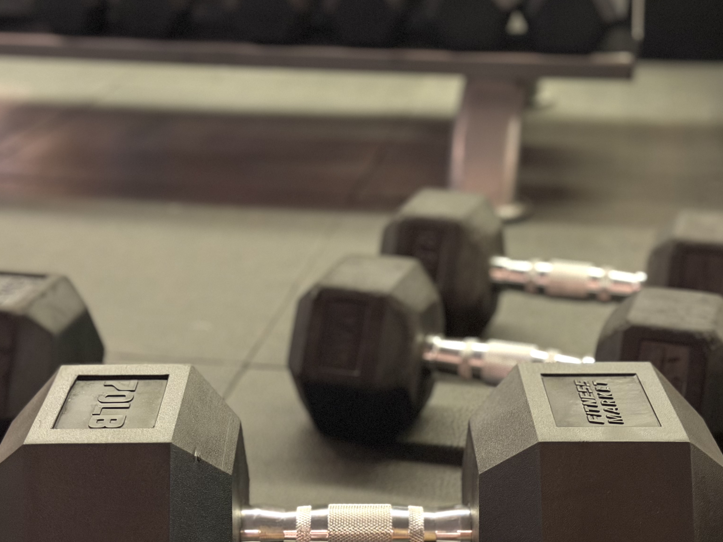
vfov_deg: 23.2
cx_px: 333
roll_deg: +0.2
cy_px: 325
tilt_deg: -22.5
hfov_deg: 30.7
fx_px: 1316
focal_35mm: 63
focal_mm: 6.76
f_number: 1.78
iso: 640
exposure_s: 1/24
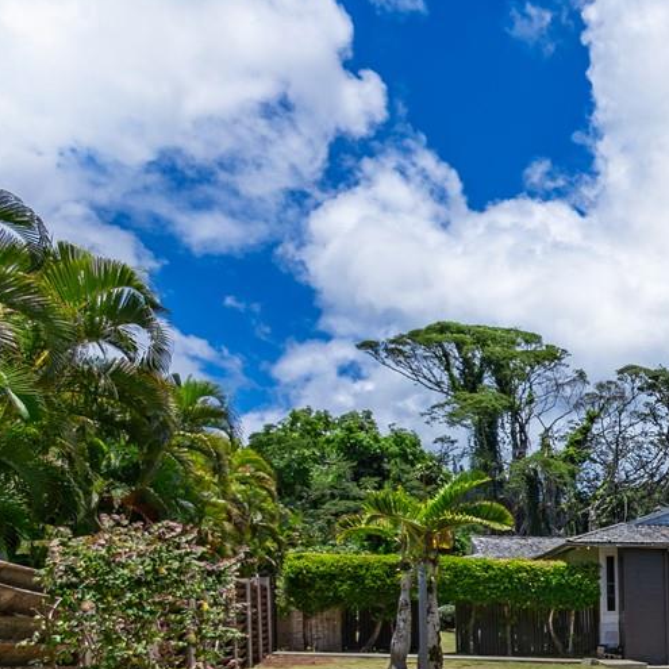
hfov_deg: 31.1
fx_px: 875
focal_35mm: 40
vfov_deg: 38.5
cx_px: 898
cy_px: 622
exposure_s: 1/8000
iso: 160
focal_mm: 7
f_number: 4
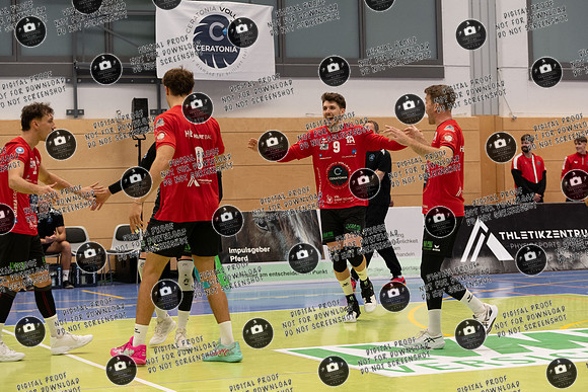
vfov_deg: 14.7
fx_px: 1526
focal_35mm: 93
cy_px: 199
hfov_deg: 21.8
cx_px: 322
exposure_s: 1/1250
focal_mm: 85
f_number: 3.5
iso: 2800
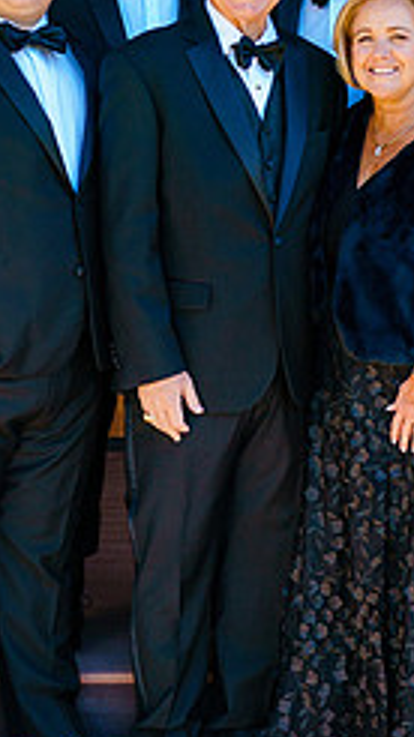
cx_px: 286
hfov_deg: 13.4
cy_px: 257
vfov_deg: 23.6
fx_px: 1760
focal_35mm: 90
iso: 250
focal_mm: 35
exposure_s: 1/3200
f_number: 2
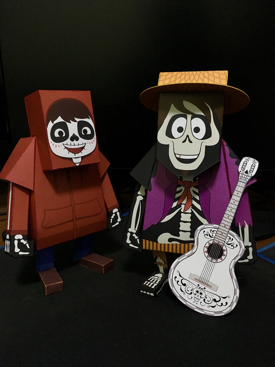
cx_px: 138
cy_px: 184
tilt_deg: -13.1
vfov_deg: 61.7
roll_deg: +0.7
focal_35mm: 29
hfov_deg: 48.2
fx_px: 307
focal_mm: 4.15
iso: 200
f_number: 2.2
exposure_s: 1/20
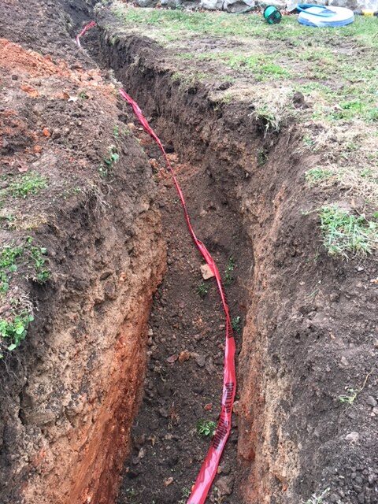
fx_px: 422
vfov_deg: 61.7
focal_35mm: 29
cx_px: 189
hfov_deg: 48.2
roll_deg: +4.6
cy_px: 252
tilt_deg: -30.1
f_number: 2.2
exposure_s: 1/30
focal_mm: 4.15
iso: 40
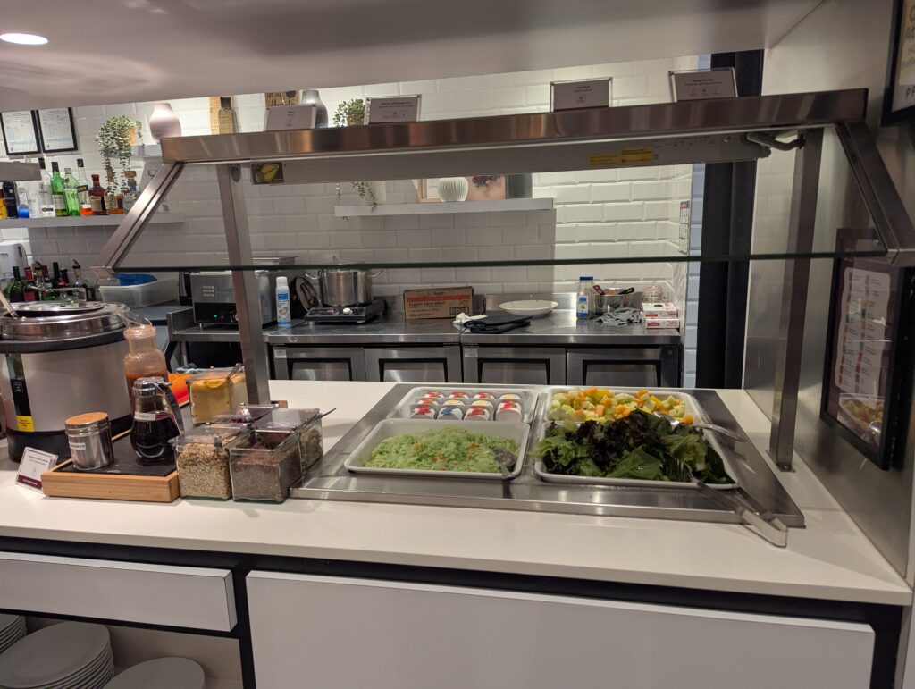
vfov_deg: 56.9
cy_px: 344
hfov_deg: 71.5
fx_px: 635
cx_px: 458
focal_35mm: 24
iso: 109
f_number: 1.85
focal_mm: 6.81
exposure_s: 1/120
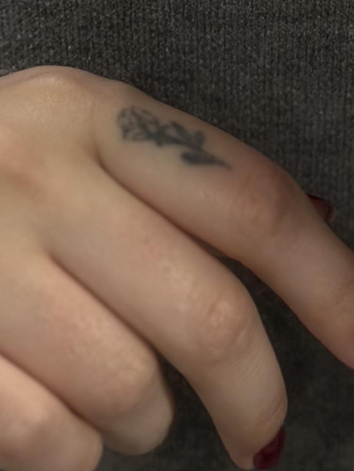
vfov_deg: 10.3
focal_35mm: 185
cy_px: -260
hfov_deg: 8.0
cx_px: 69
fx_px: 2522
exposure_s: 1/100
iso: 125
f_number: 1.78
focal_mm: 6.86
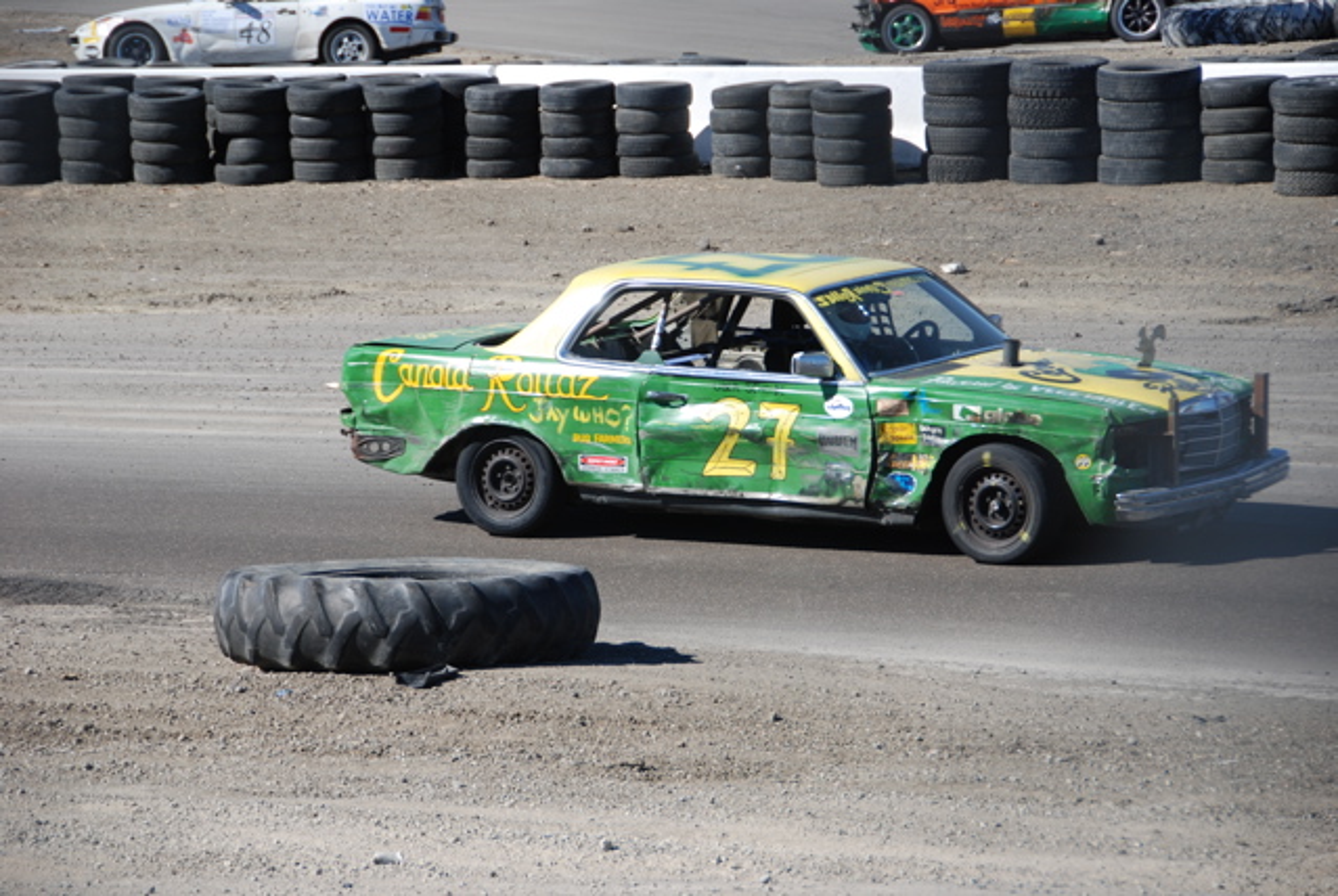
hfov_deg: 14.4
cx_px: 669
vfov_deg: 9.7
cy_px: 448
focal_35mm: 142
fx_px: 5303
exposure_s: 1/500
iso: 125
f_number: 5.6
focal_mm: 95
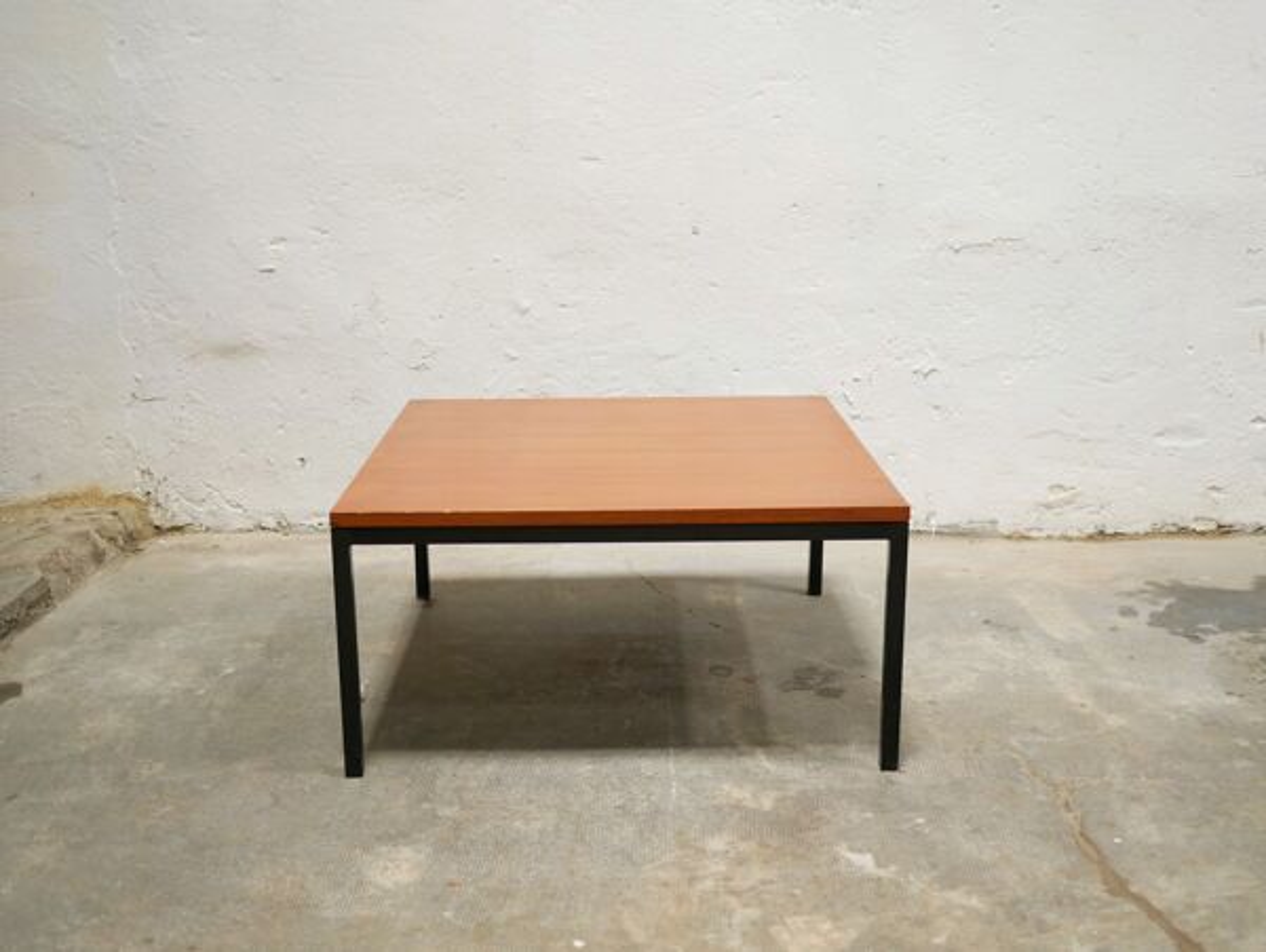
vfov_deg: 36.0
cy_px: 476
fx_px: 1464
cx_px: 633
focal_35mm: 40
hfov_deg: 46.8
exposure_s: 1/60
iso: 500
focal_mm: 20
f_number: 1.7
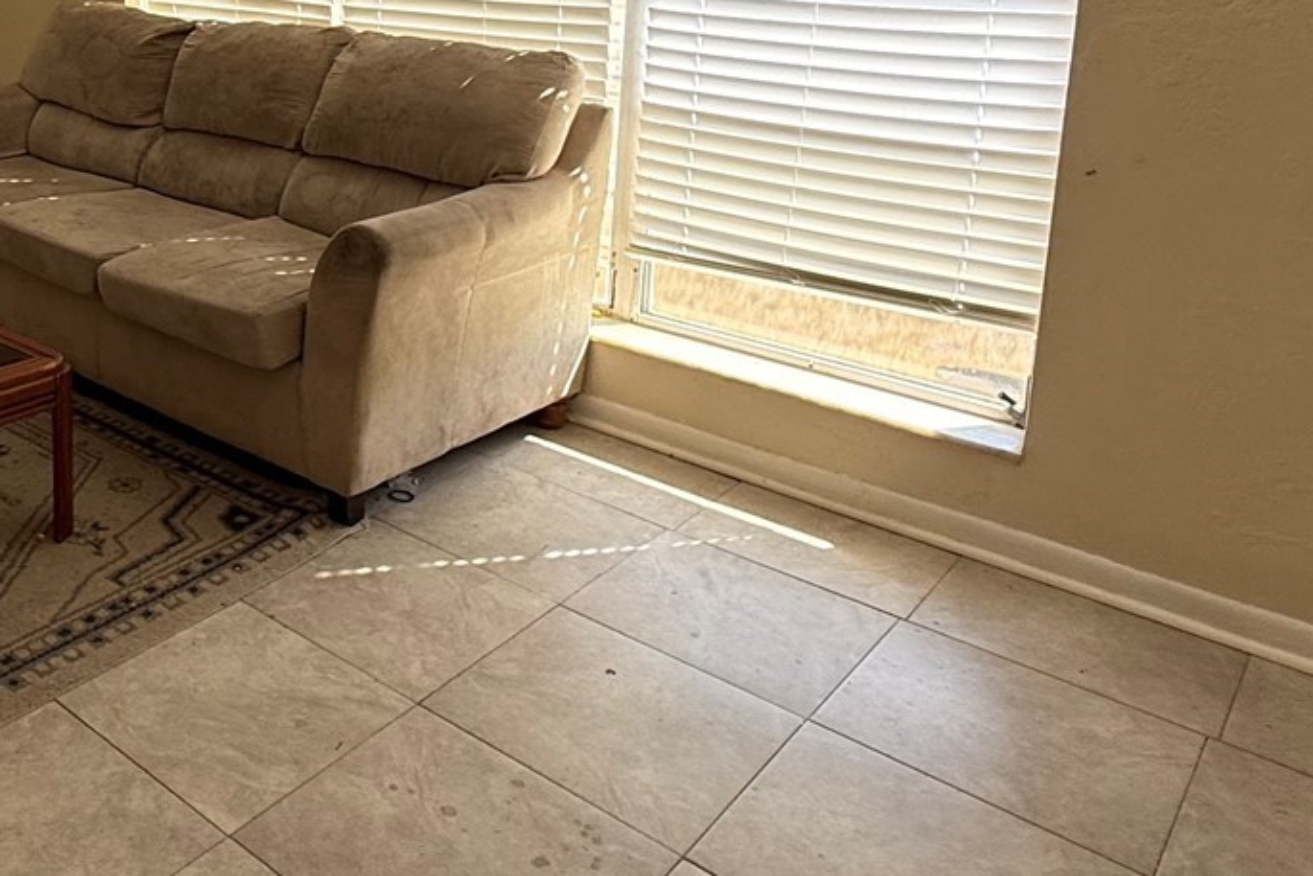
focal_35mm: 34
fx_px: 1240
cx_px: 153
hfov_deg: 50.1
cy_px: 104
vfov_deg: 36.7
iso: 100
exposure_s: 1/99
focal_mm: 2.22
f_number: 2.2
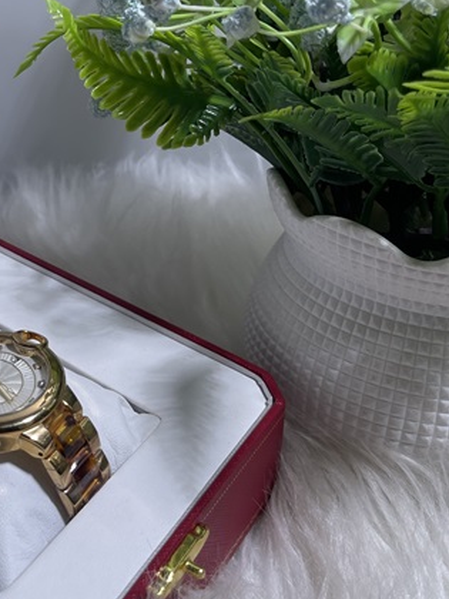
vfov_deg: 38.6
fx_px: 830
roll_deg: +0.3
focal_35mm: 48
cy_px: 147
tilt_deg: -24.8
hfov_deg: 28.7
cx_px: 20
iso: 32
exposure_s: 1/1109
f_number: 1.6
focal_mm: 5.1
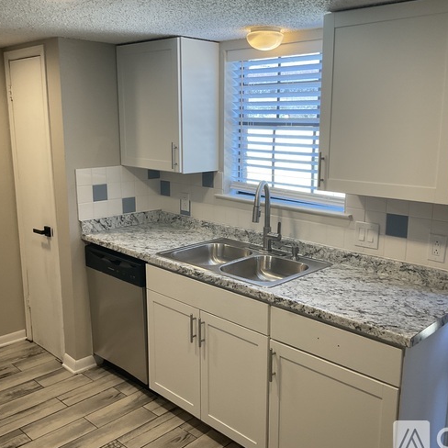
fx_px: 512
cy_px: 228
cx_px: 235
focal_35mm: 35
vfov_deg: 47.2
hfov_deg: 47.2
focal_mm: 3
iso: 64
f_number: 1.8
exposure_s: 1/120
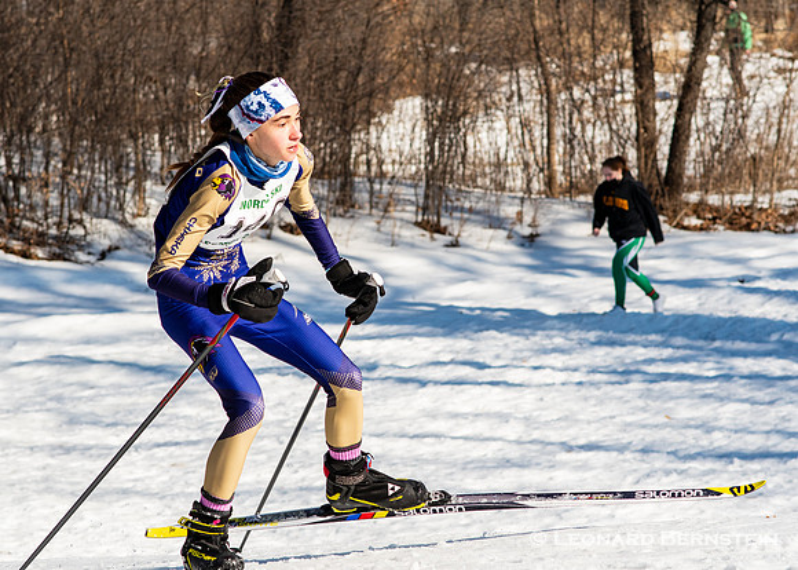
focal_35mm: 134
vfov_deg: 10.7
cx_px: 379
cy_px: 284
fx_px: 3038
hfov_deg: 15.0
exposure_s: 1/2000
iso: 400
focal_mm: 85
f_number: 5.6
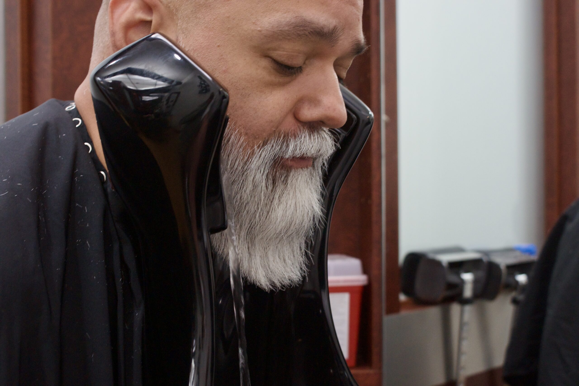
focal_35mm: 60
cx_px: 290
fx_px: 965
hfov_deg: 33.4
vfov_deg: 22.6
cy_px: 193
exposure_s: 1/25
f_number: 5.6
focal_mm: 40
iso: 800
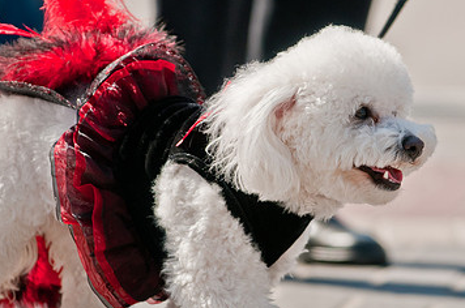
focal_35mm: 428
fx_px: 5516
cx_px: 303
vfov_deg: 3.2
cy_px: 179
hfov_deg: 4.8
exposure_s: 1/2000
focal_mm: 175
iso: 200
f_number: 4
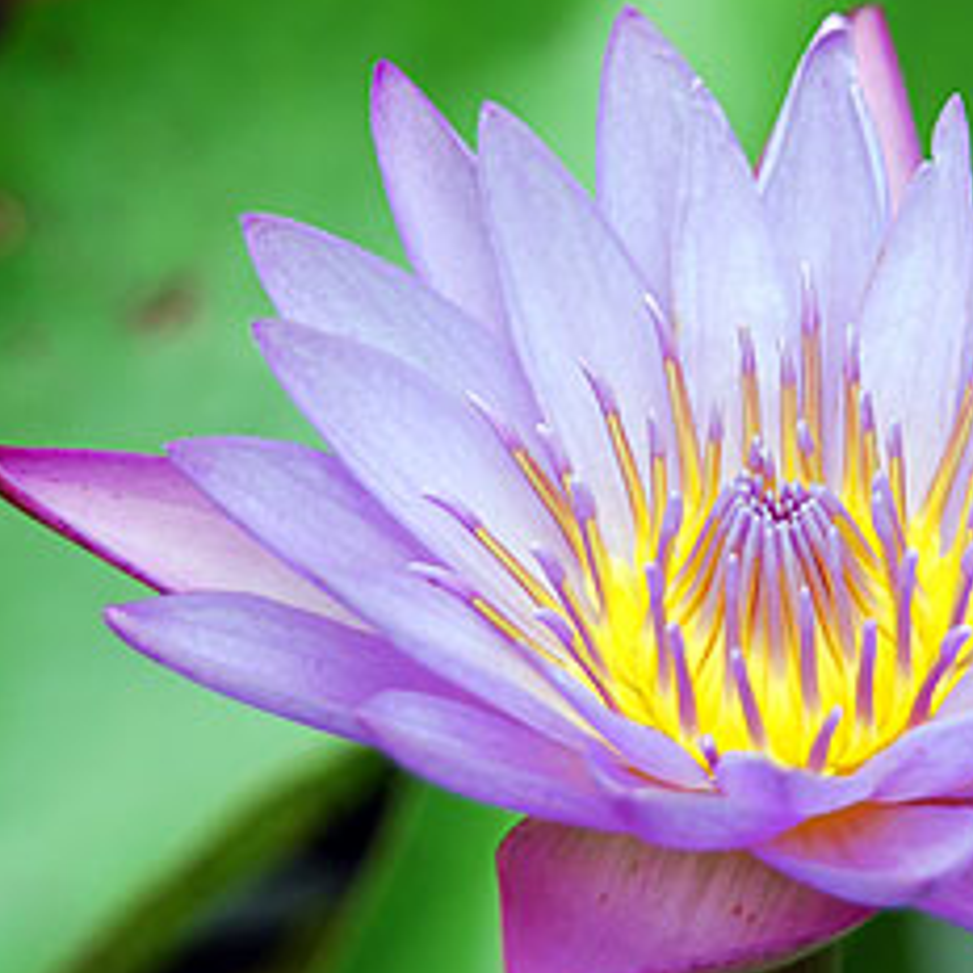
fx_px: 10648
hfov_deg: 5.2
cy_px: 484
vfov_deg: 5.2
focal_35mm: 335
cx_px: 801
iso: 200
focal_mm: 135
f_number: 5.6
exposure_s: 1/125
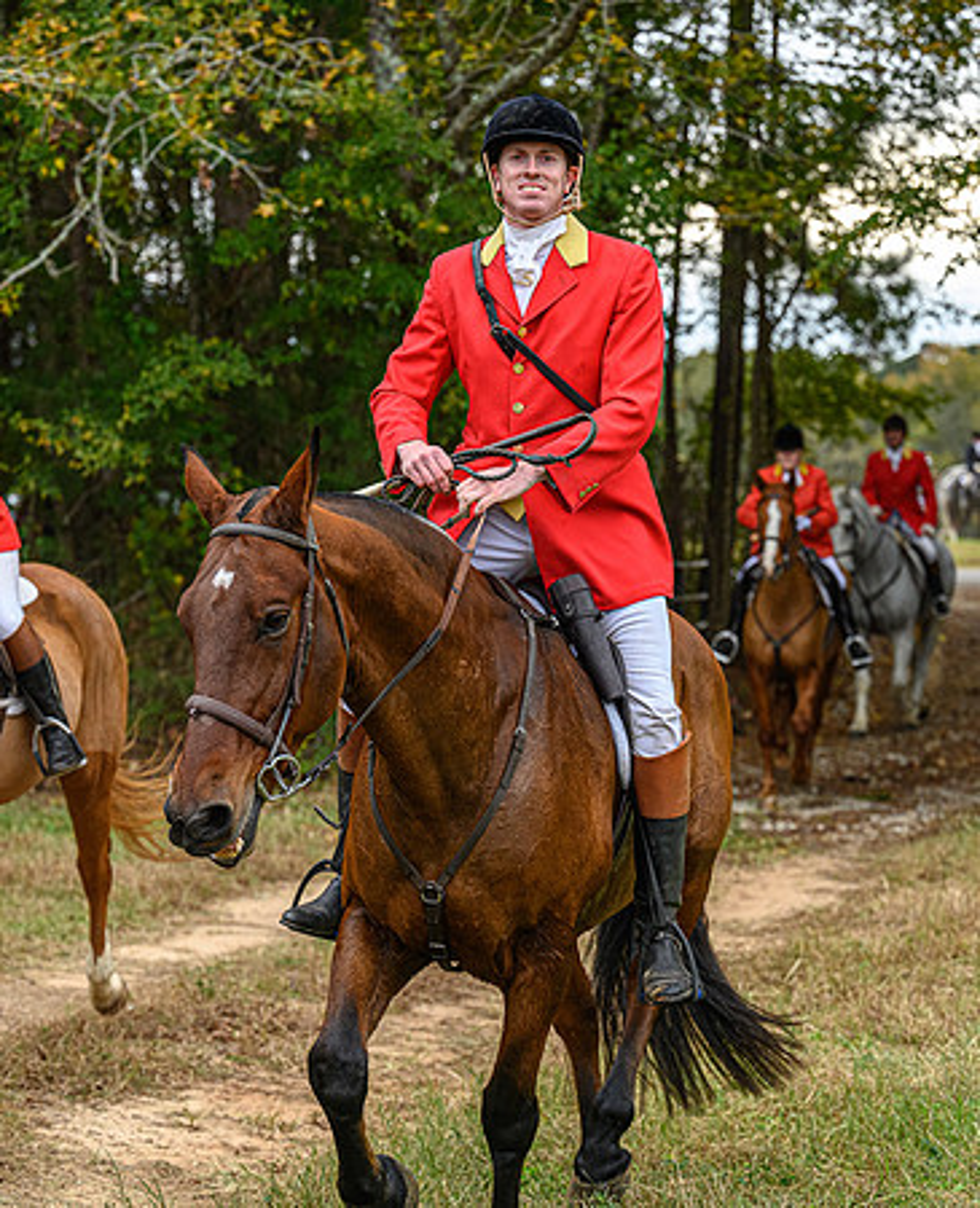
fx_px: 3549
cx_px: 438
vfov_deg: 19.3
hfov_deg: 15.7
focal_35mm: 99
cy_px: 600
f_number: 3.2
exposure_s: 1/1000
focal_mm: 70
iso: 1250
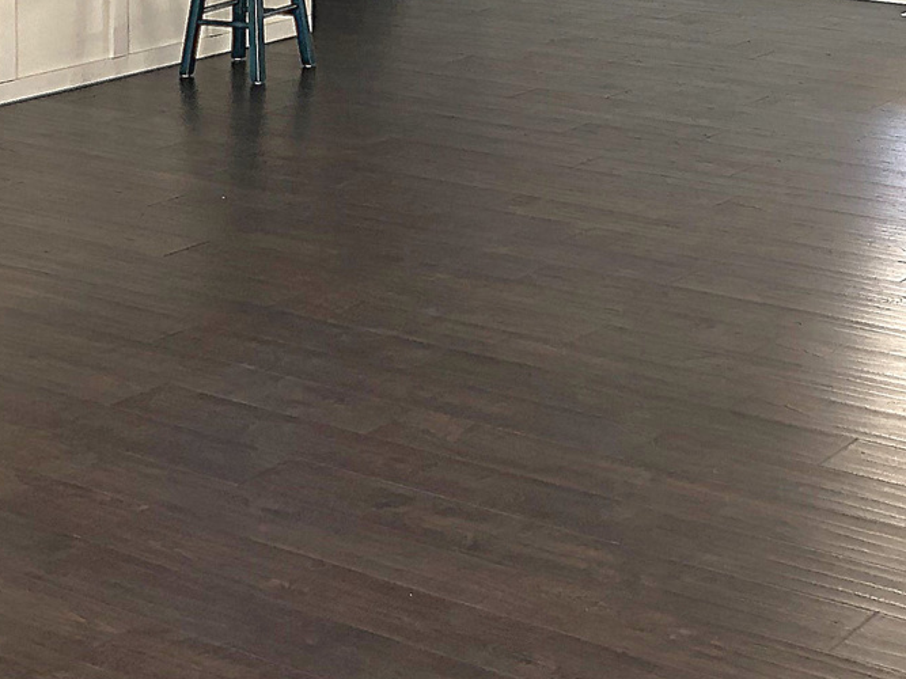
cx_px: 689
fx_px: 2250
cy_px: -255
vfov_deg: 16.1
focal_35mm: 86
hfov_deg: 22.5
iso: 64
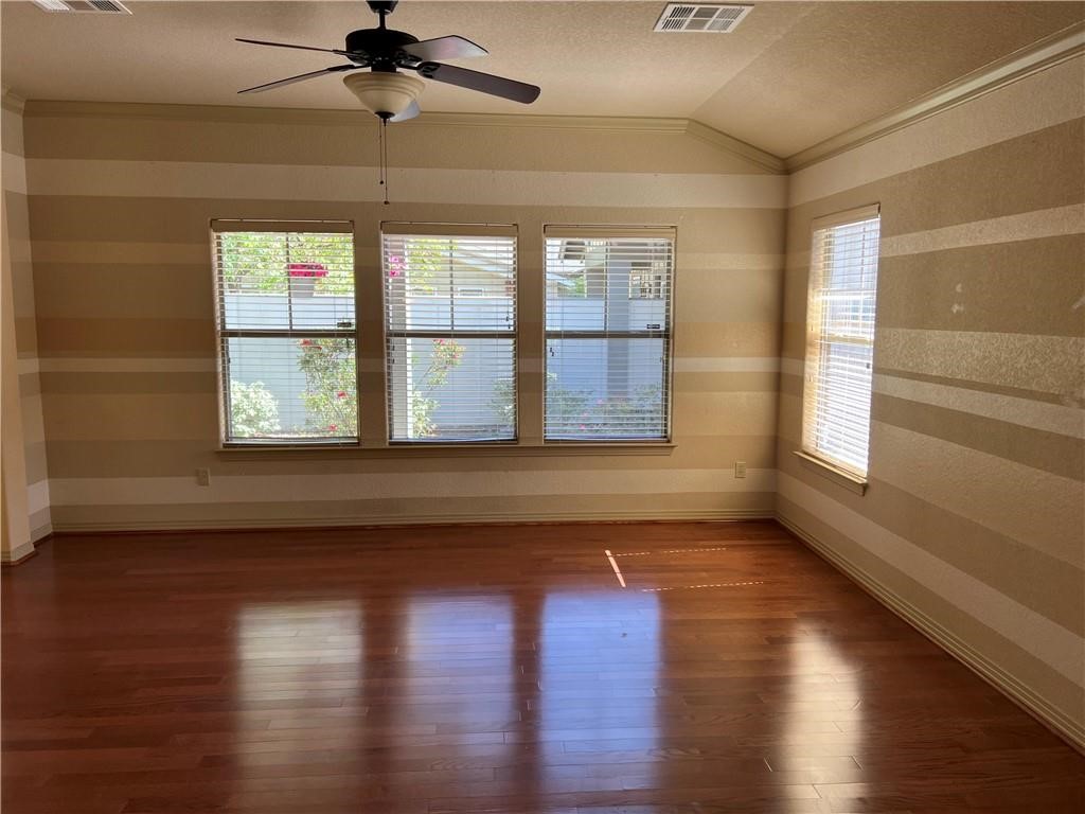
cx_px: 542
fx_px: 815
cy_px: 407
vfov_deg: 53.1
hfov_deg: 67.3
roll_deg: -0.2
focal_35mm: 26
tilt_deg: -7.2
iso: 50
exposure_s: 1/120
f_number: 1.5
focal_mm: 5.7
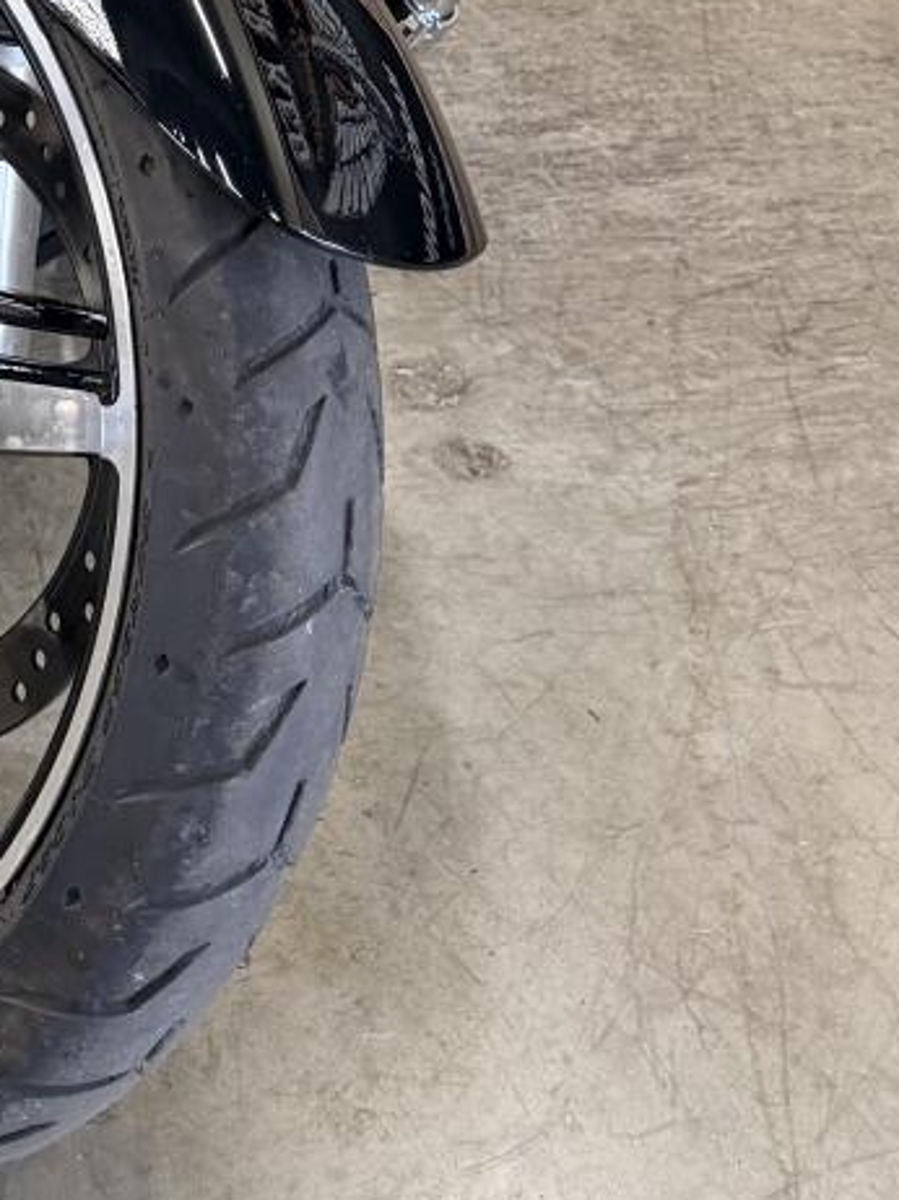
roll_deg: +0.3
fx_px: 2703
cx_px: -136
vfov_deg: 21.3
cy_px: -577
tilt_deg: -18.0
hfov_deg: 18.1
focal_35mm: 78
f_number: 1.78
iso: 250
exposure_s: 1/60
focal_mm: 6.76
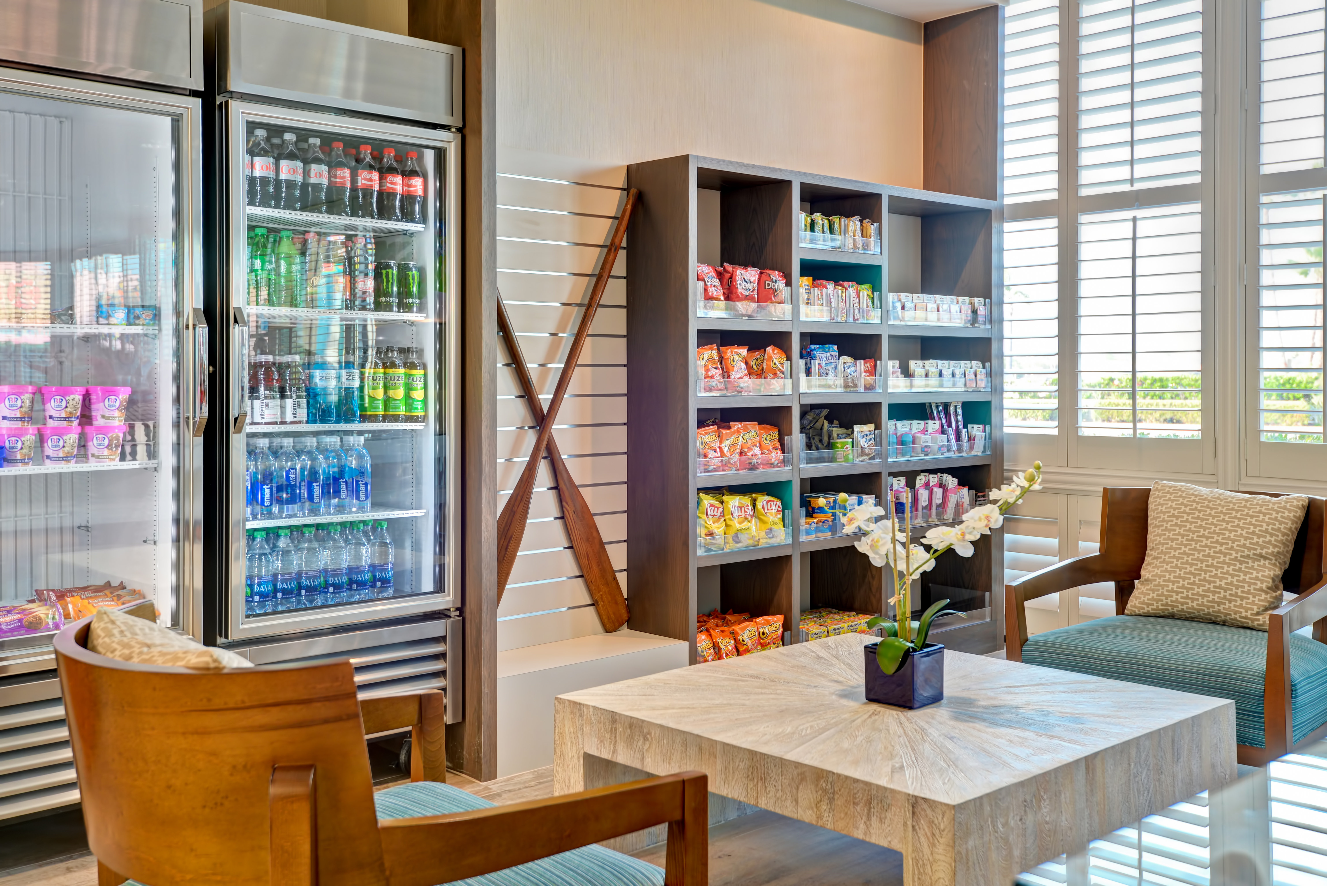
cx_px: 664
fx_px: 1291
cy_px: 443
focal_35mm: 35
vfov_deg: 37.9
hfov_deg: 54.4
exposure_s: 1/10
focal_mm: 35
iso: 200
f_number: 6.3
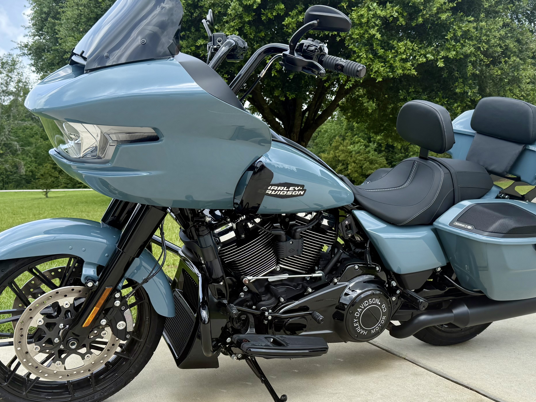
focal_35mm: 37
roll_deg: +0.9
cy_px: 193
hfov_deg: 50.1
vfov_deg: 38.7
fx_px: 573
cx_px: 287
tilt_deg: -2.6
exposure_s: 1/2703
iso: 100
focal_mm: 6.76
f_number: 1.78
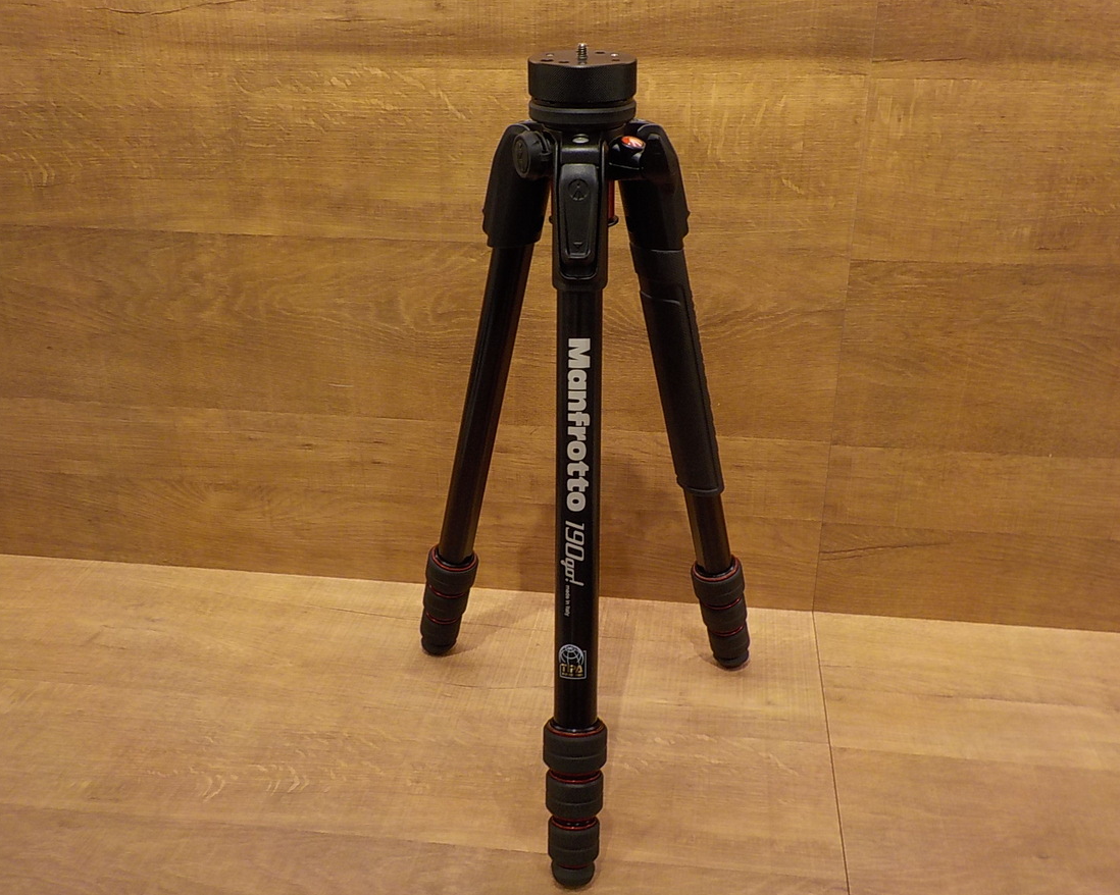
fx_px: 1061
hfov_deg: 55.7
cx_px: 573
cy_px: 439
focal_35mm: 32
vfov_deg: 45.8
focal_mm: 4.1
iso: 125
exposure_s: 1/60
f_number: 3.3
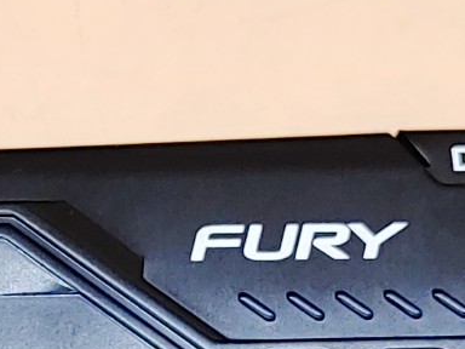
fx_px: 2216
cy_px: 544
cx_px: -65
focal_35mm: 165
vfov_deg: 8.8
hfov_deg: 11.8
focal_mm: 4.36
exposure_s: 1/120
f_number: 1.8
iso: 50
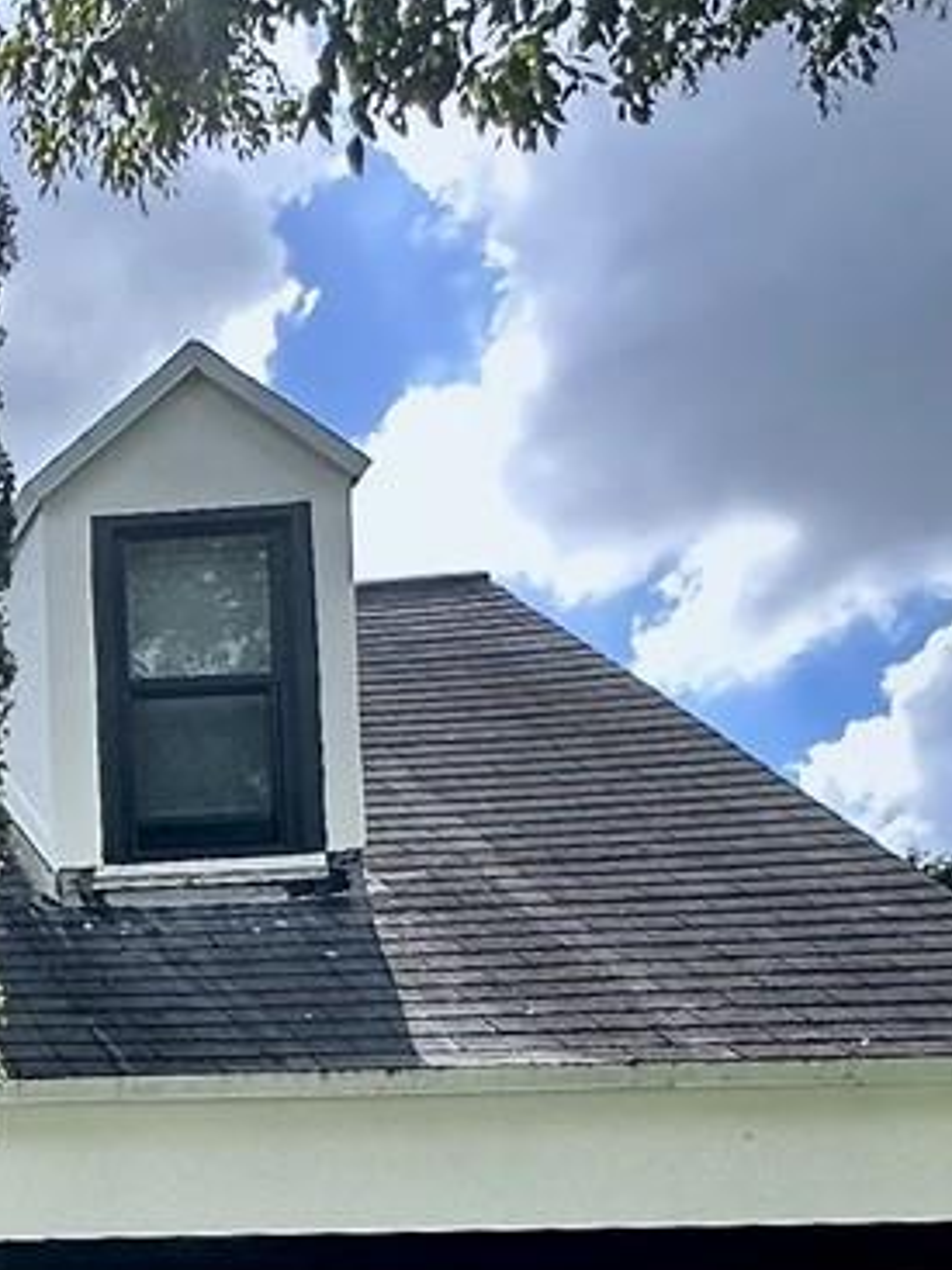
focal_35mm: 61
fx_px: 2238
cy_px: 1457
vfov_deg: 28.3
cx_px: -904
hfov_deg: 17.7
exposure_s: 1/818
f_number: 2.2
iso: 40
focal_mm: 2.22
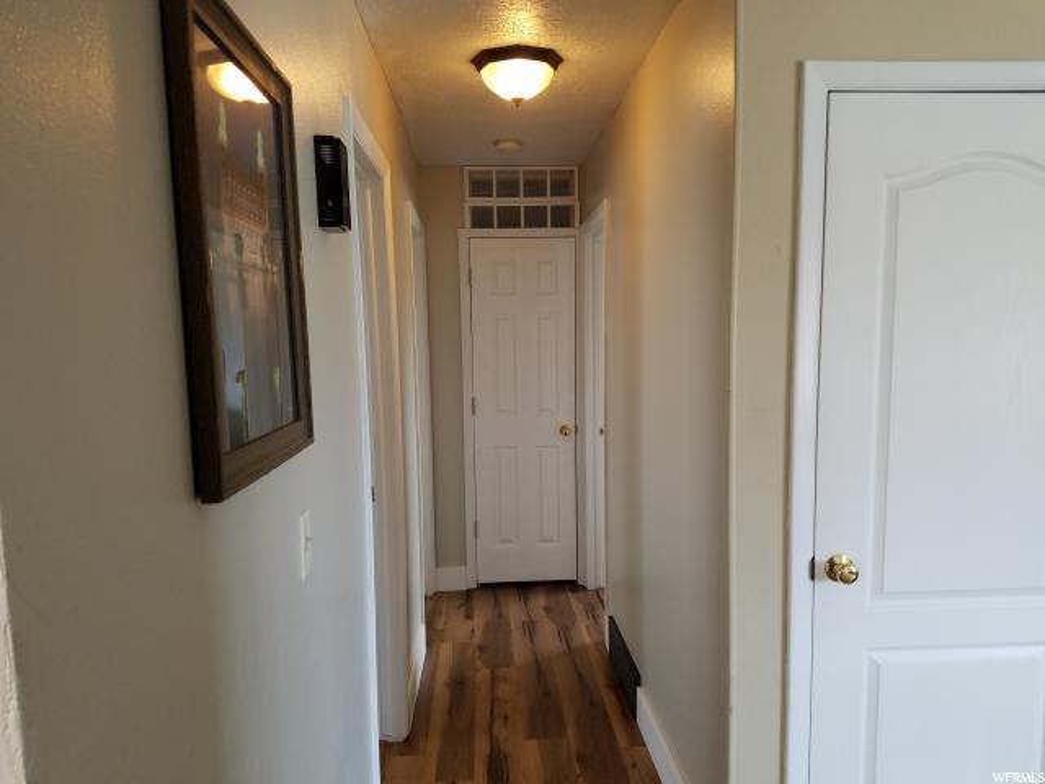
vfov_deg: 53.1
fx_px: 785
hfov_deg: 67.3
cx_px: 522
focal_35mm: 26
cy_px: 392
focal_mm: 4.2
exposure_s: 1/60
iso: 100
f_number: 1.7
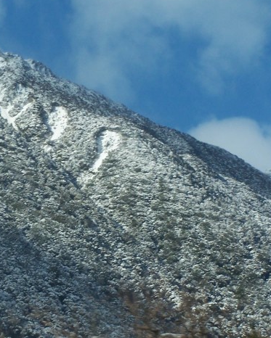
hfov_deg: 7.9
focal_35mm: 196
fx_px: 1964
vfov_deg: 9.8
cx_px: 74
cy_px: 196
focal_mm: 19.4
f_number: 6.3
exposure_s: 1/350
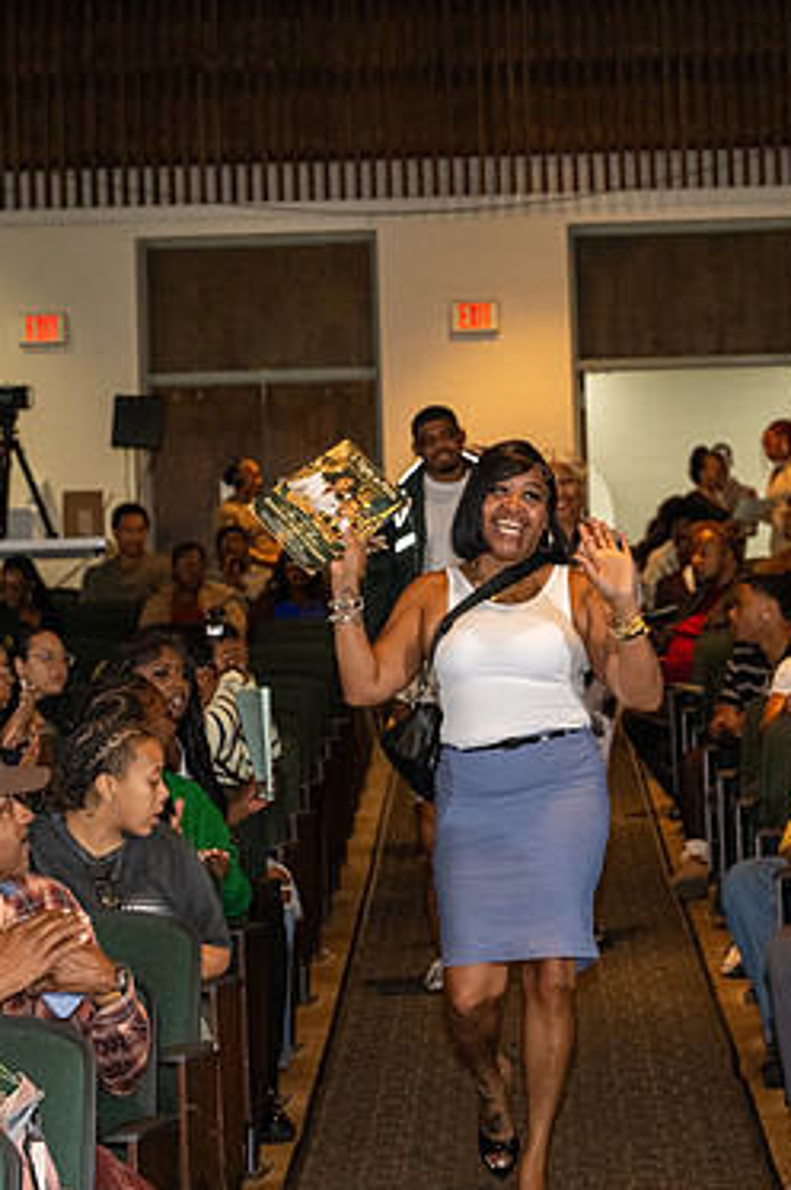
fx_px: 3599
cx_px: 485
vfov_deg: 18.8
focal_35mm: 109
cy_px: 614
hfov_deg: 12.5
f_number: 5.6
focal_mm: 70
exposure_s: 1/200
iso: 3200
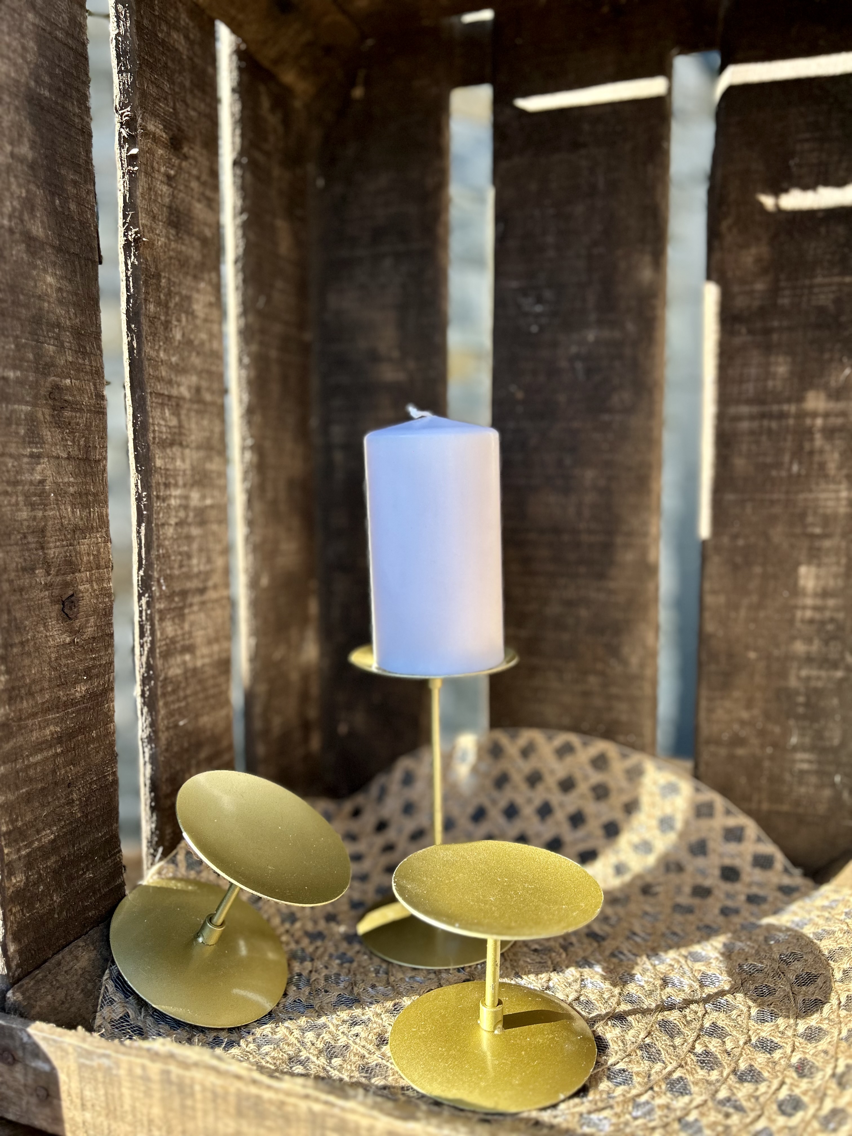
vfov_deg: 67.3
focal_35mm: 26
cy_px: 568
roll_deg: -0.3
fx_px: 853
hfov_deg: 53.1
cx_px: 426
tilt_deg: -5.2
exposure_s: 1/1171
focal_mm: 5.7
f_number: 1.5
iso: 50
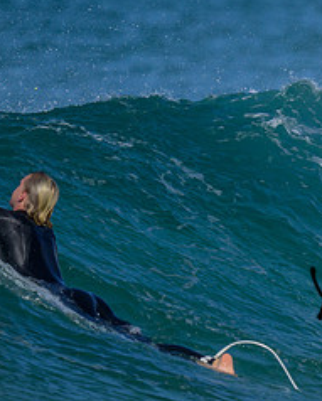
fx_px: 29700
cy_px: 246
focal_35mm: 2498
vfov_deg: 0.8
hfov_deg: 0.6
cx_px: 663
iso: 200
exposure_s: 1/2000
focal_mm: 800
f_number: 6.3
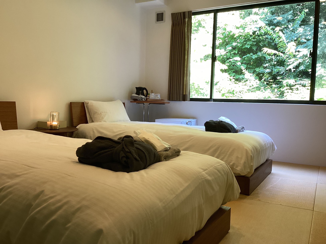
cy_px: 122
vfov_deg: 45.4
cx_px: 163
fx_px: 292
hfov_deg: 58.4
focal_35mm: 31
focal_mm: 3.3
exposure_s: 1/50
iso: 80
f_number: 2.4
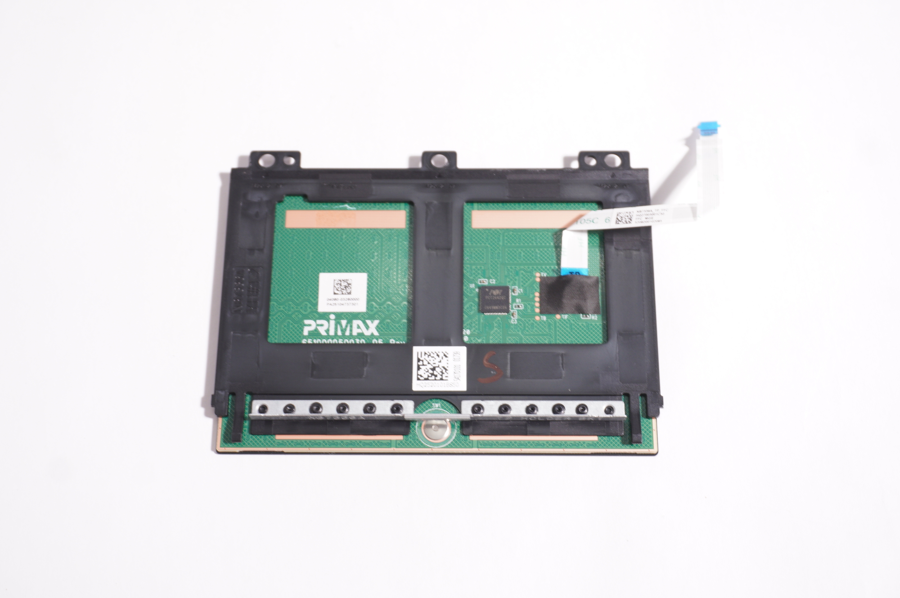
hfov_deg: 41.1
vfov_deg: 28.0
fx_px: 1199
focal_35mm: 48
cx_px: 450
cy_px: 299
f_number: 5.6
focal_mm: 32
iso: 200
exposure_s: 1/13
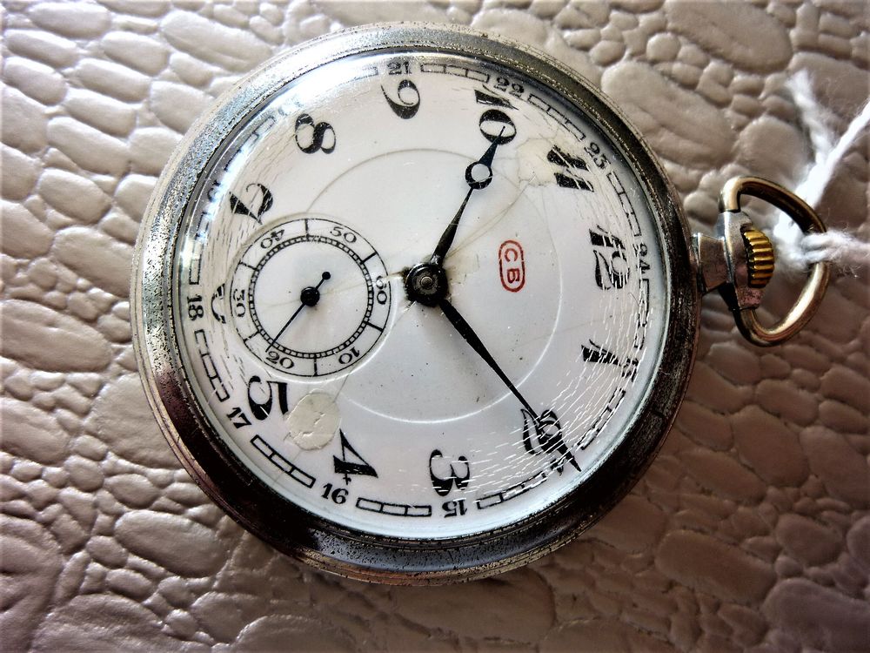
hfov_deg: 69.4
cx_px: 435
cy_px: 326
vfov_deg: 54.9
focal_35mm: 25
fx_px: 628
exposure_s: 1/30
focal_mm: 4.5
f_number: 3.3
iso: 80
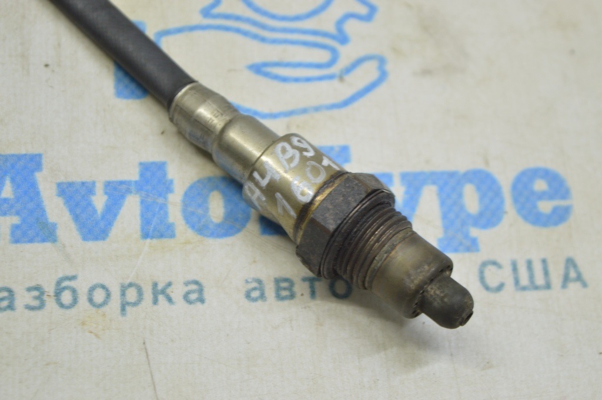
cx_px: 301
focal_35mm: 78
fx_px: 1303
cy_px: 200
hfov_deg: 26.0
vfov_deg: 17.5
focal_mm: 52
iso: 400
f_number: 5.6
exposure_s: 1/20
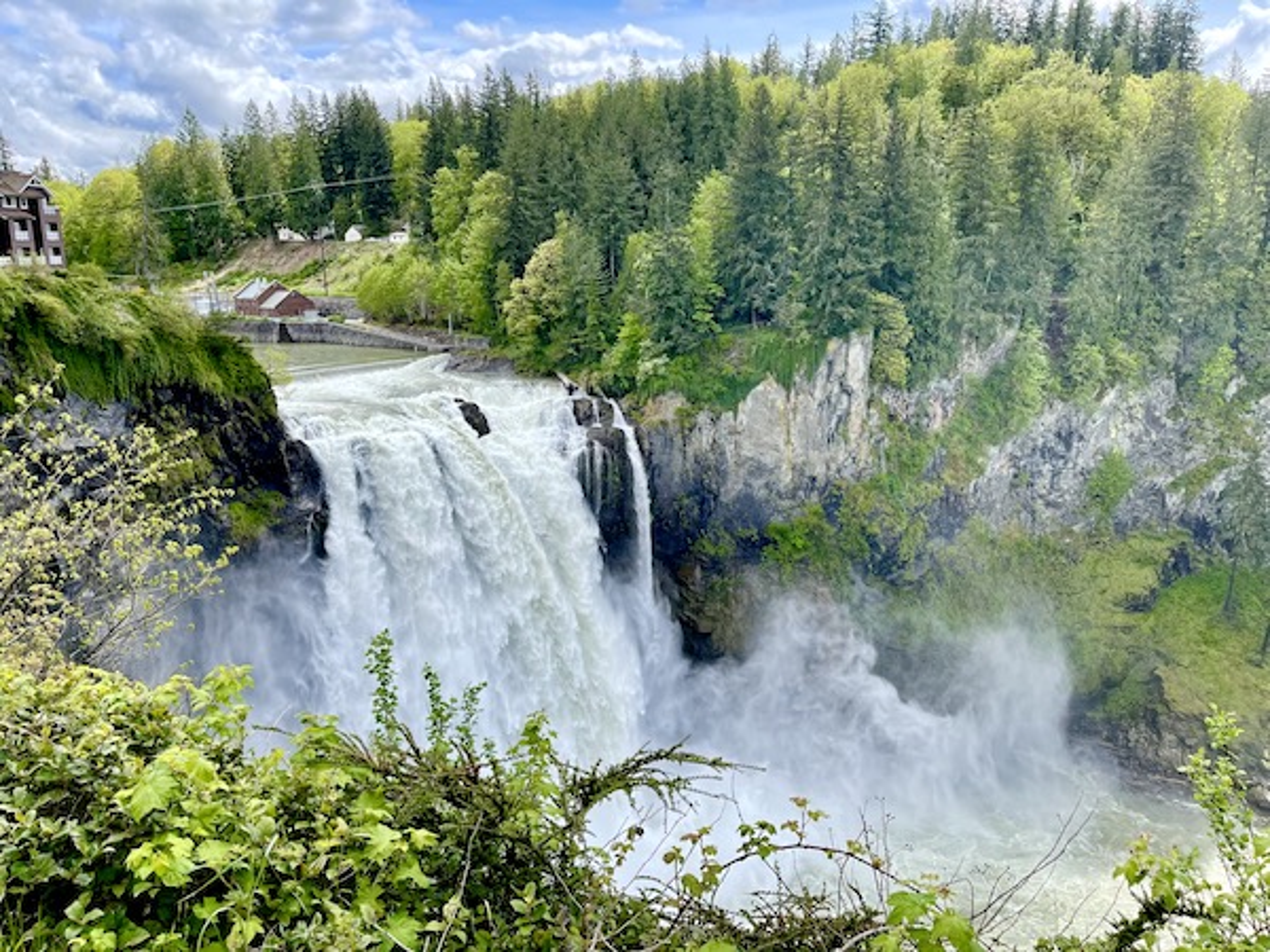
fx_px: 954
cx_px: 635
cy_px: 476
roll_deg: +0.7
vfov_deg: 53.1
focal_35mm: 26
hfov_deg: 67.3
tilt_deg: -13.7
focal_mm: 5.1
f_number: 1.6
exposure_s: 1/1439
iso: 32
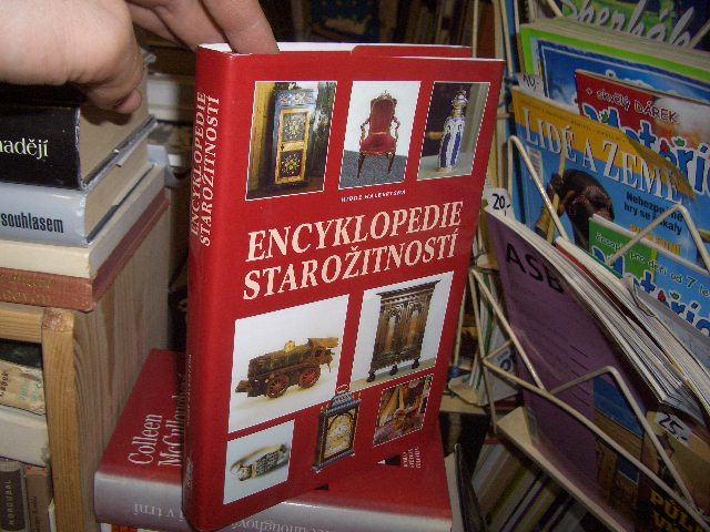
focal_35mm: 35
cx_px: 355
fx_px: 718
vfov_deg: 40.7
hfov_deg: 52.6
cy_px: 266
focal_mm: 5.8
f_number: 2.6
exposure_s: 1/60
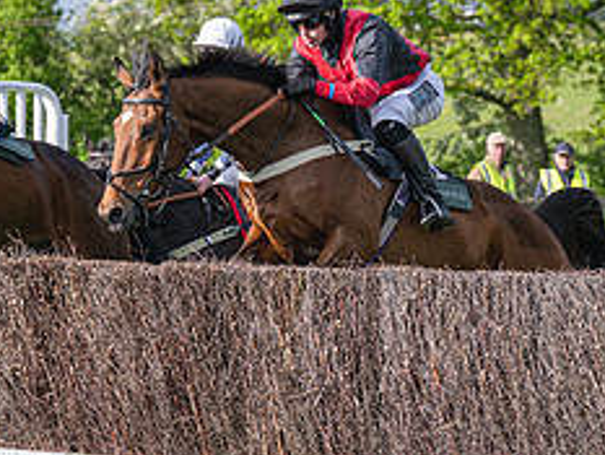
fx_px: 3795
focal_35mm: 217
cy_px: 268
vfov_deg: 6.9
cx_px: 116
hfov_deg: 9.1
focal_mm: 78
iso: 400
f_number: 4
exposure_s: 1/4000
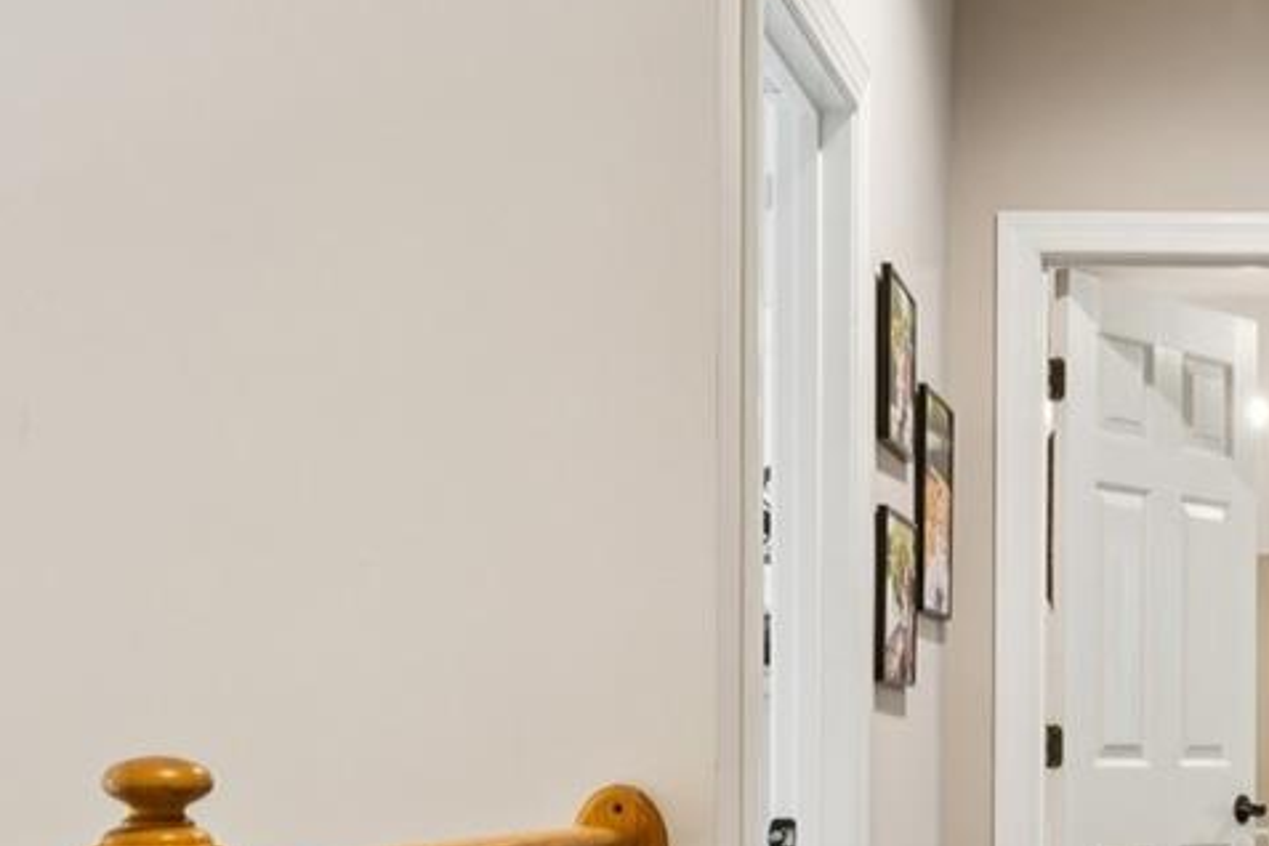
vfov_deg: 18.4
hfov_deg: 26.2
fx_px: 2573
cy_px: 722
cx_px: 1274
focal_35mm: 73
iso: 100
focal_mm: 17
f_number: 13
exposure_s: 2.5
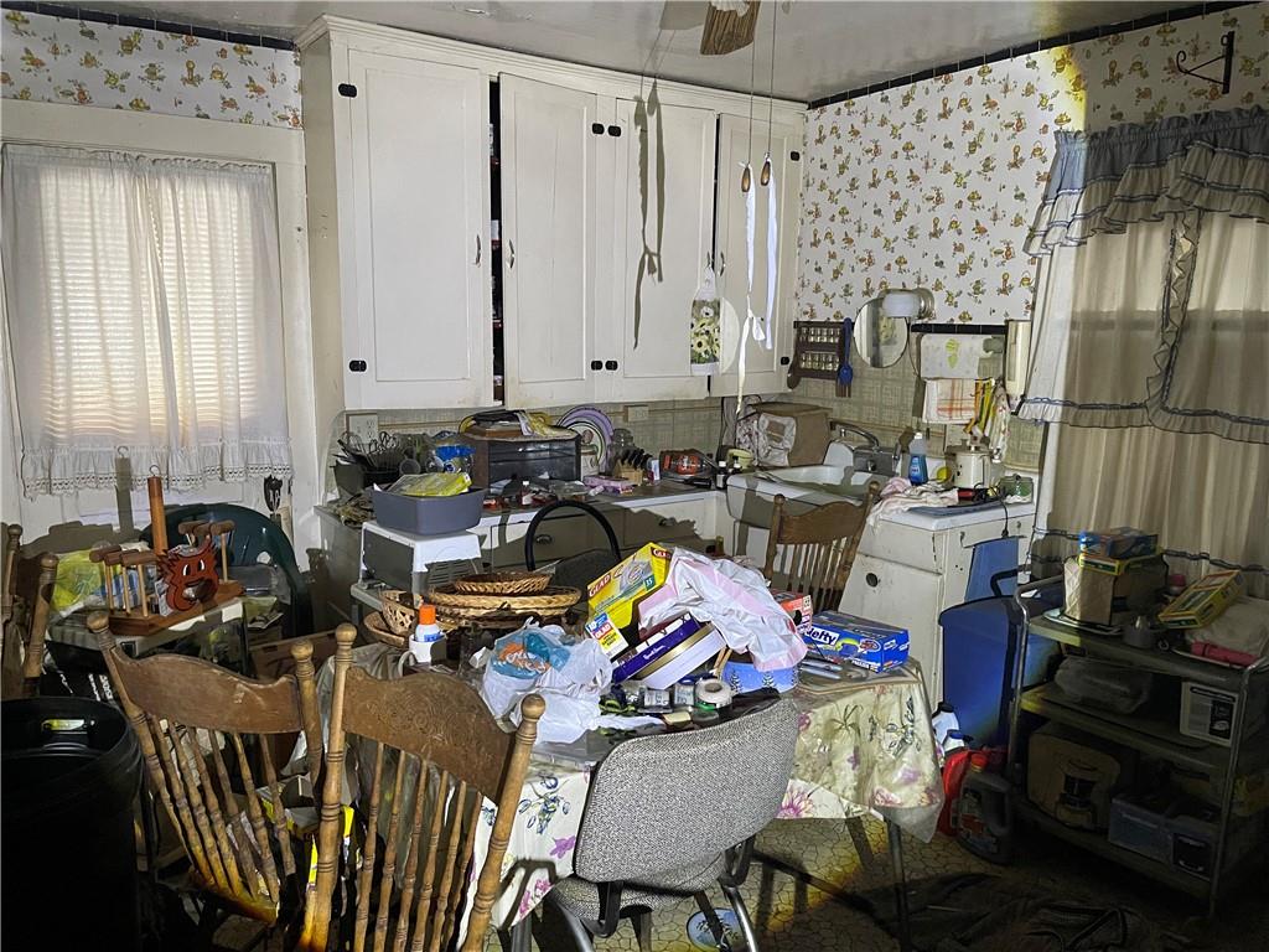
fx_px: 916
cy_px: 476
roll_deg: -1.0
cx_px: 634
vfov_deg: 54.9
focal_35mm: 25
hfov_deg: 69.4
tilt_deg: -10.2
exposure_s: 1/46
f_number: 1.6
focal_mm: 5.1
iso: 500
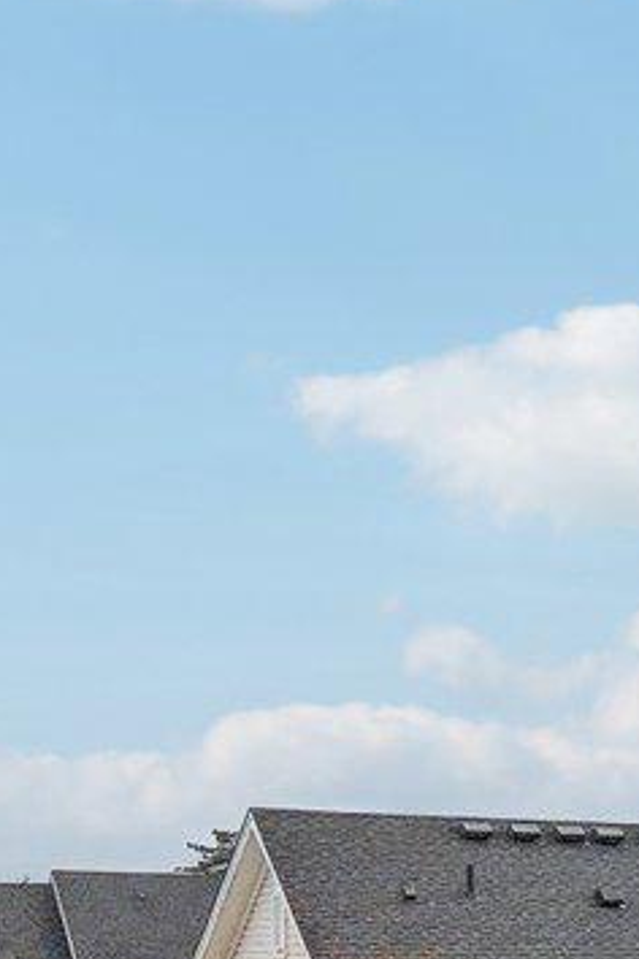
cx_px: 1546
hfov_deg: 12.8
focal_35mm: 81
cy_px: 944
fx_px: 2156
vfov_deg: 24.0
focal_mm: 14
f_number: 8
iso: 500
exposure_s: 1/6400
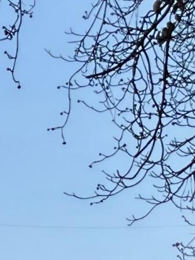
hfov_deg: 7.4
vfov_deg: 9.9
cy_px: 440
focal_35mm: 192
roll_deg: +1.2
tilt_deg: +0.3
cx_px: -231
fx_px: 1441
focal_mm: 3
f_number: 1.8
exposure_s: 1/1490
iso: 16
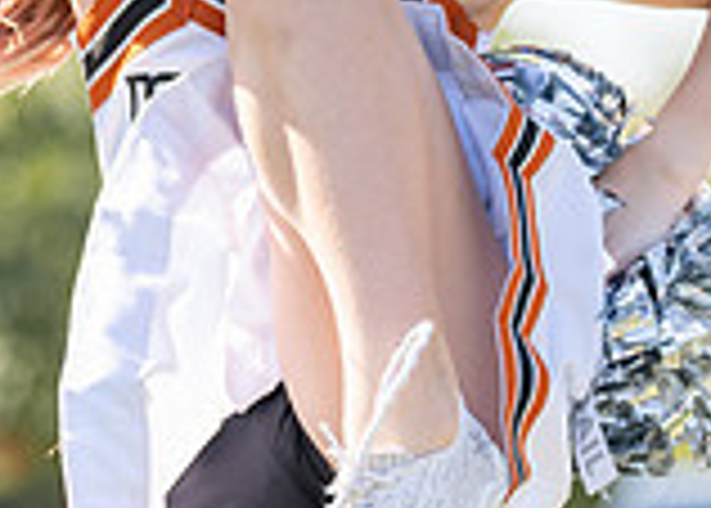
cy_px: 139
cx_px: 387
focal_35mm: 342
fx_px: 6909
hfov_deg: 5.9
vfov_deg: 4.2
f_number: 2.8
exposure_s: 1/1000
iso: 160
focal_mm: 88
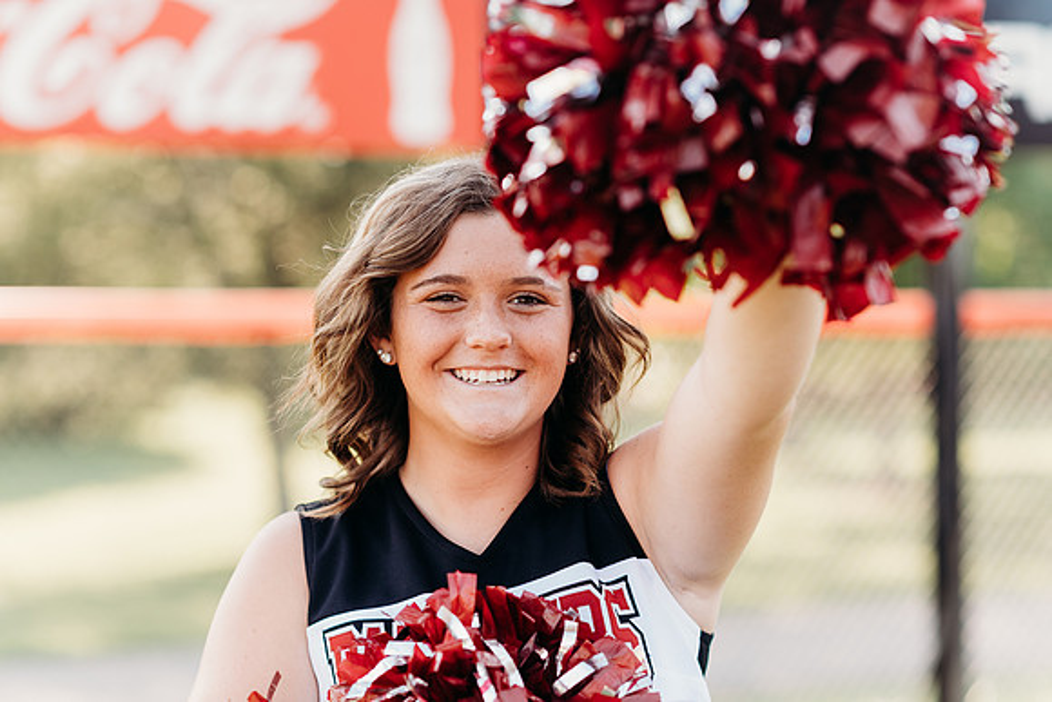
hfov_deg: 23.9
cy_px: 351
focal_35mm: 85
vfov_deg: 16.1
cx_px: 526
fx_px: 2484
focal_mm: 85
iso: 200
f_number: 2.8
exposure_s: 1/500
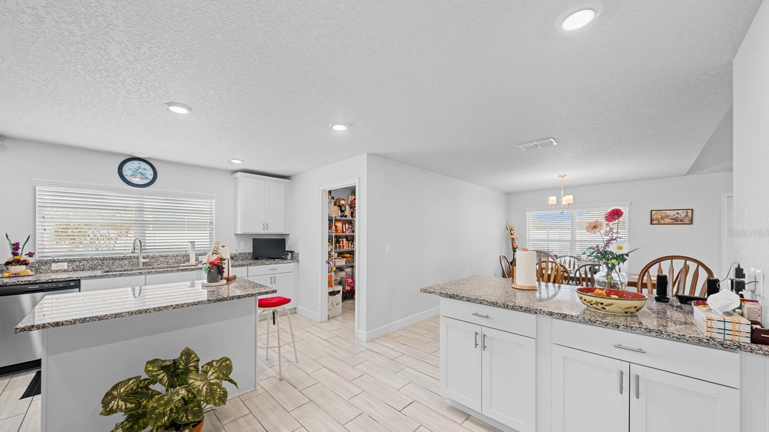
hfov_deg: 110.8
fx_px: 265
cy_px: 233
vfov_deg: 78.3
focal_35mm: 13
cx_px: 375
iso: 100
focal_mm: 12
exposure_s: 1.3
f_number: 9
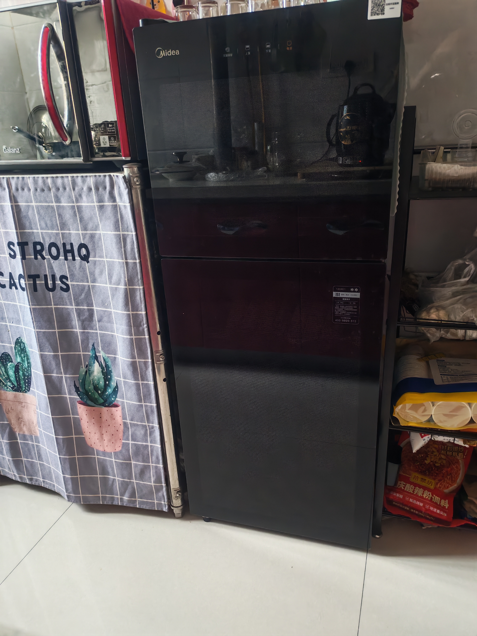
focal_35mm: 27
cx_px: 238
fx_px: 496
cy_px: 318
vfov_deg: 65.3
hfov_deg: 51.4
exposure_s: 1/25
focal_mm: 6.12
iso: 3200
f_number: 1.9
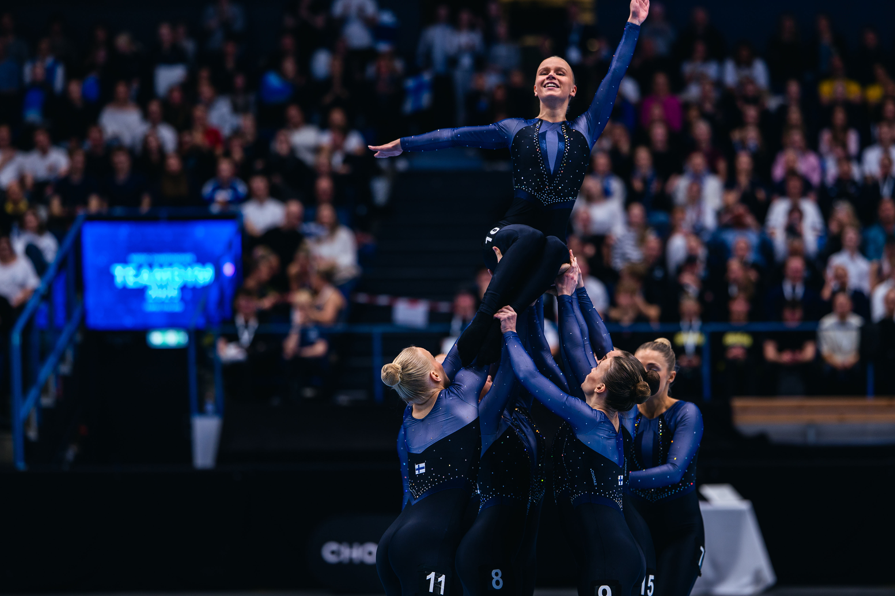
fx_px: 3851
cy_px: 297
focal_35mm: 155
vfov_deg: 8.8
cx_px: 512
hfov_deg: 13.3
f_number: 1.8
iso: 560
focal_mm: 135
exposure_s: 1/500
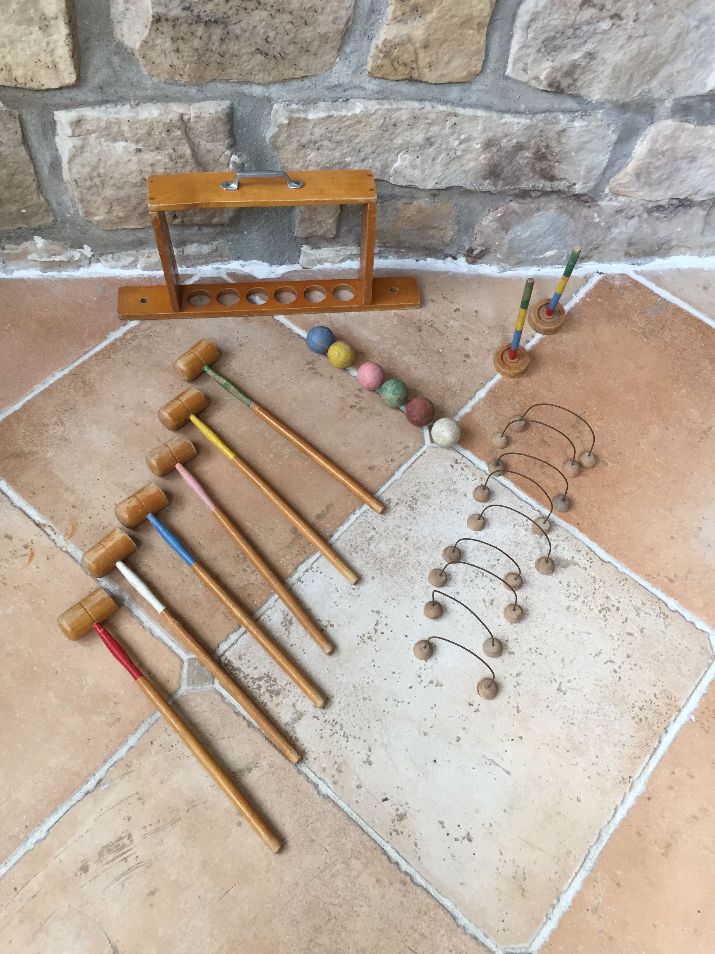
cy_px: 477
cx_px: 358
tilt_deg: -60.5
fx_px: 799
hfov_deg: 48.2
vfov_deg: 61.7
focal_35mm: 29
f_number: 2.2
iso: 50
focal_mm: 4.15
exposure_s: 1/33
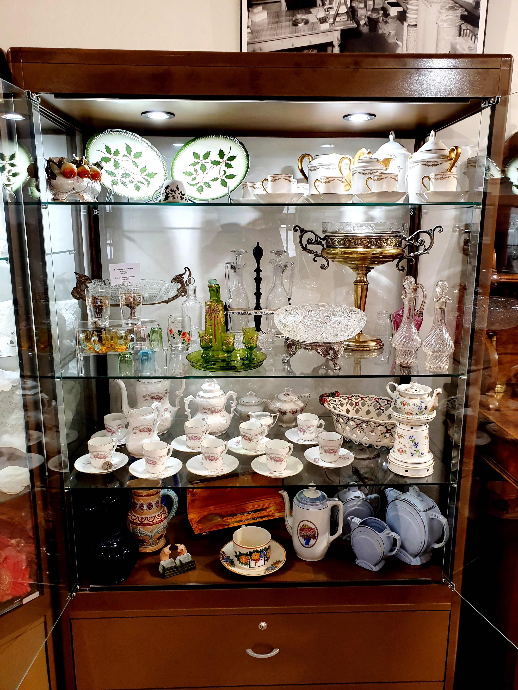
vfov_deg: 67.3
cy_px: 345
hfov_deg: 53.1
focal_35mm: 26
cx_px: 259
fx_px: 519
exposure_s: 1/50
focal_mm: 4.32
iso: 250
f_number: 2.4
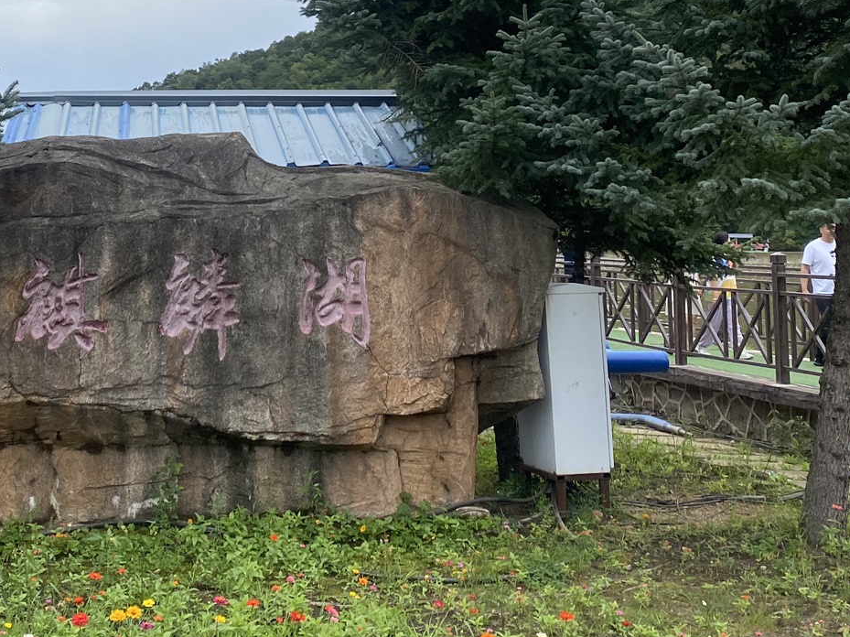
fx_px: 1375
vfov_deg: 25.4
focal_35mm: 56
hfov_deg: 33.7
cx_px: 210
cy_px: 81
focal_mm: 4.25
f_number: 1.8
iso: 32
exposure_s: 1/2463
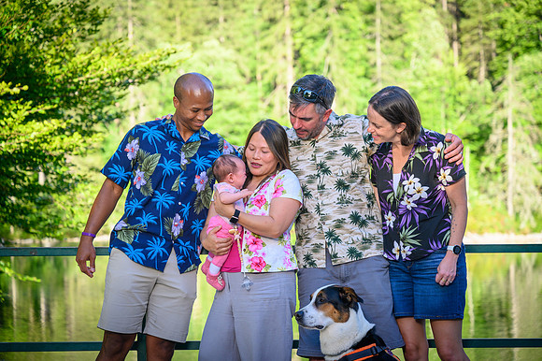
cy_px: 180
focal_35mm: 70
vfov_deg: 19.4
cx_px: 271
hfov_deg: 28.9
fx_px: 1053
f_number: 3.2
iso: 100
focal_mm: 70
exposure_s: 1/500
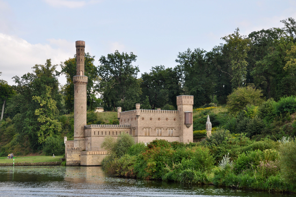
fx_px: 616
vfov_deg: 18.1
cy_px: 98
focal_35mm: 75
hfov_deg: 27.0
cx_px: 148
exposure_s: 1/200
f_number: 7.1
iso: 200
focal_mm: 50
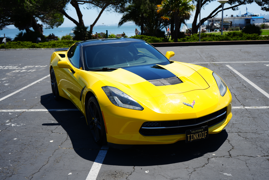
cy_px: 90
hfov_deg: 48.5
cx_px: 134
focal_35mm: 40
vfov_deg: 33.4
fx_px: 299
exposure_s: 1/640
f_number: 5
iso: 100
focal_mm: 40
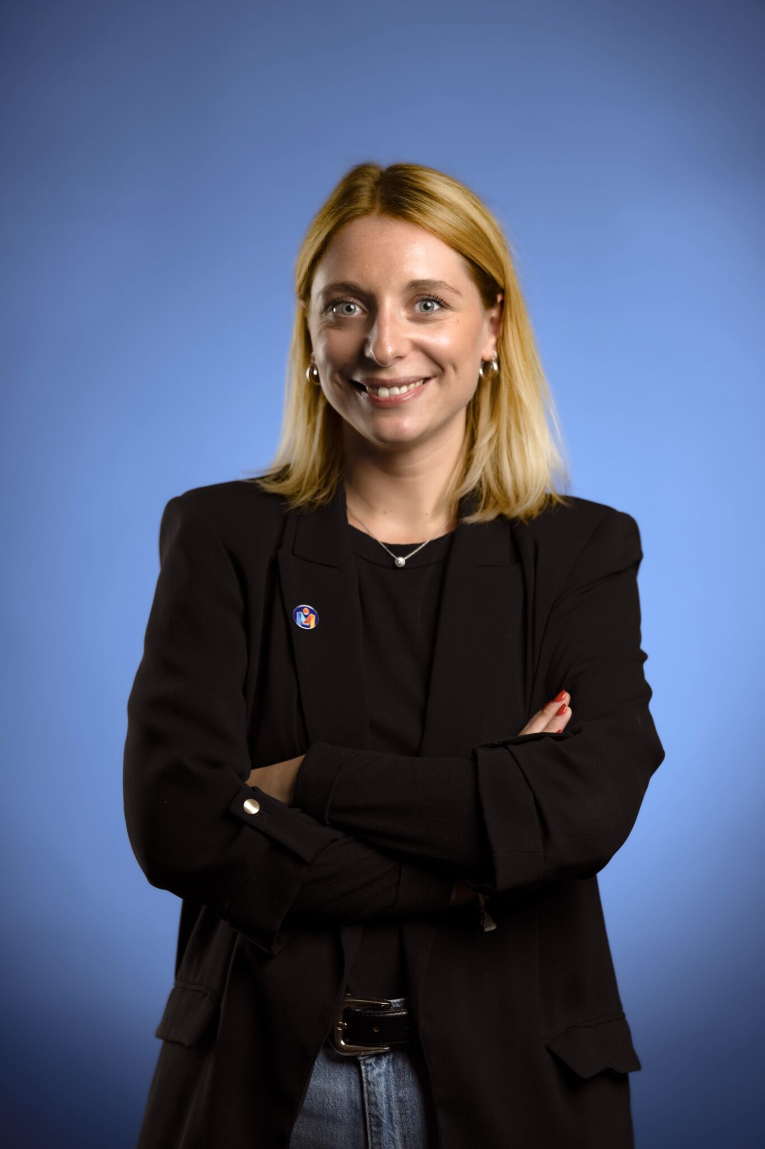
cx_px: 382
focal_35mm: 135
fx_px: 4304
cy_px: 574
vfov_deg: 15.2
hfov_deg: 10.2
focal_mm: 135
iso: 100
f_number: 2.8
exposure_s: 1/400
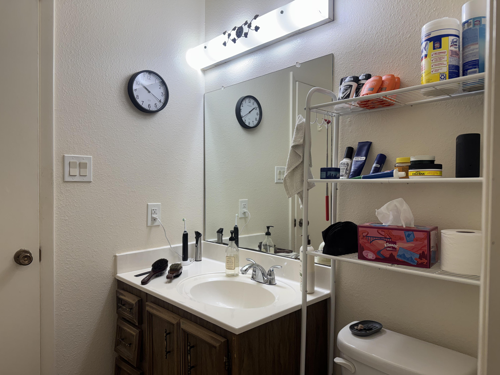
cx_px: 250
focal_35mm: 24
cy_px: 188
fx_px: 347
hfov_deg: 71.6
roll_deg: -0.4
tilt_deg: -2.1
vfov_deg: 56.8
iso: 50
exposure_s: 1/122
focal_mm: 6.76
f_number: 1.78
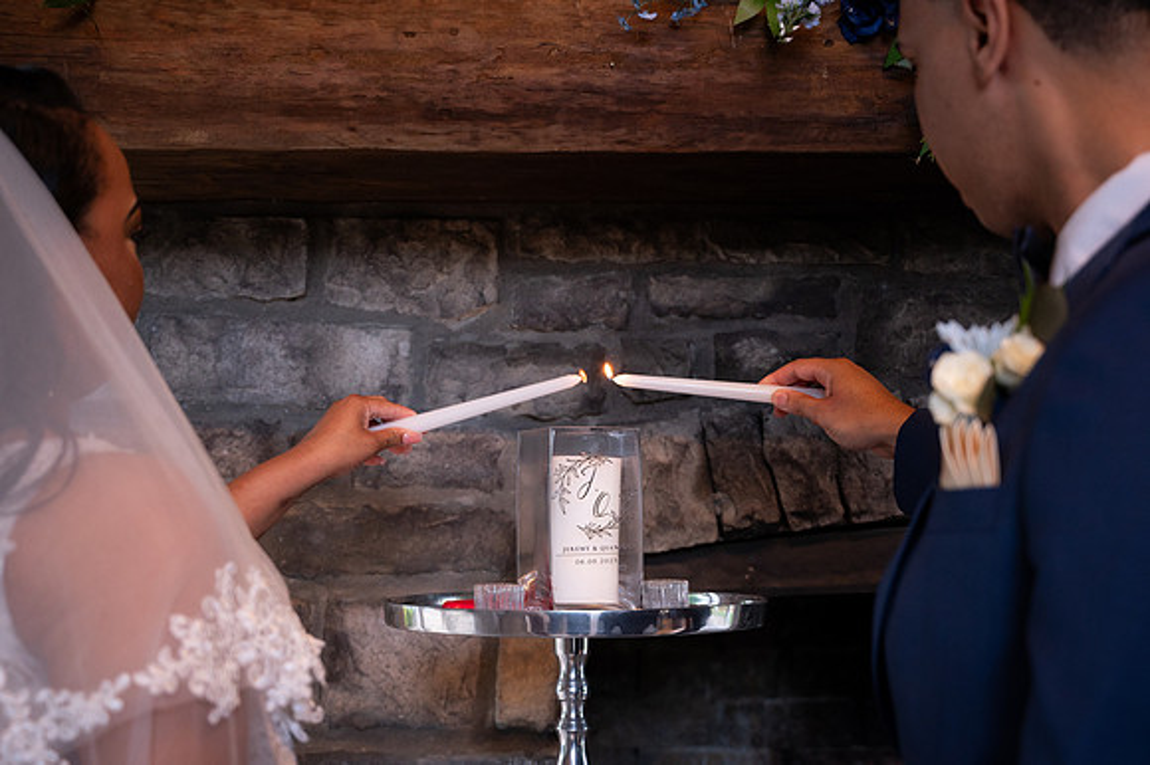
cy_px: 382
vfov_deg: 27.5
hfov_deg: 40.4
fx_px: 1564
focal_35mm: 49
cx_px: 575
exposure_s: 1/125
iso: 1600
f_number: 4
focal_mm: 49
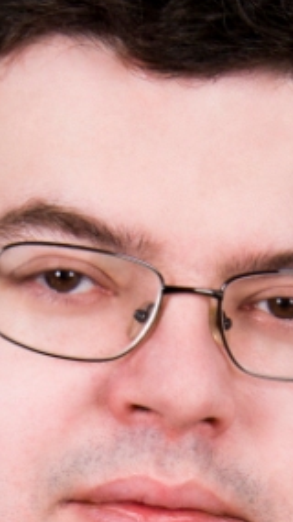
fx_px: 9531
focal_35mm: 689
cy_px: 747
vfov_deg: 3.1
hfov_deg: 1.8
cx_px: 99
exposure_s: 1/125
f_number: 10
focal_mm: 122
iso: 200
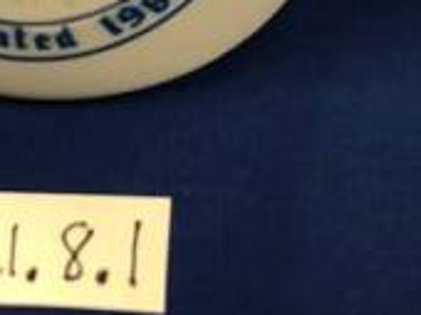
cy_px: -255
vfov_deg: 10.5
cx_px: 154
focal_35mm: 132
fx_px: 1603
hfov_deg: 14.9
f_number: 1.8
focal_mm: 3.99
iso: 40
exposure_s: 1/15
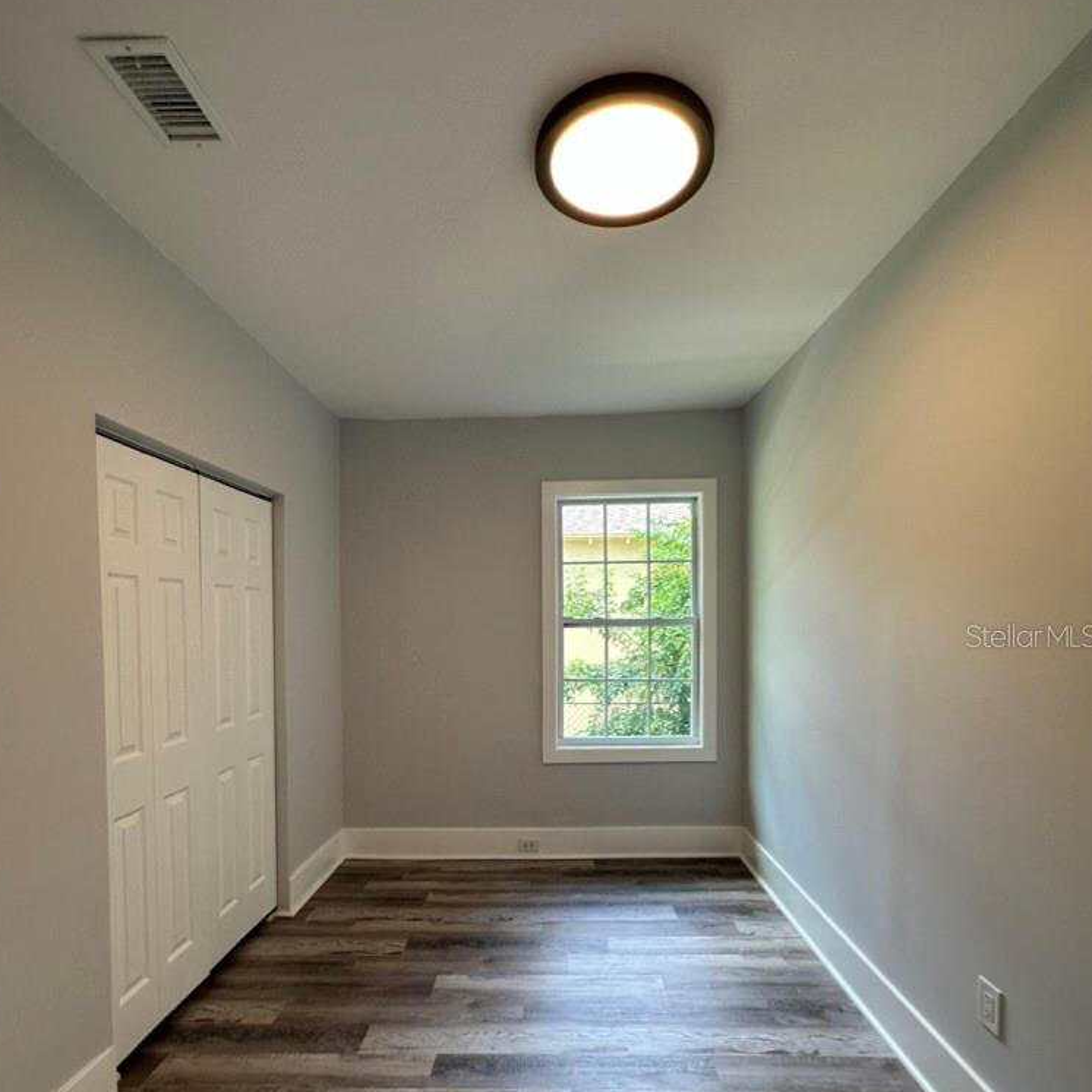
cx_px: 541
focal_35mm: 17
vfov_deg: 83.3
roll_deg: -0.5
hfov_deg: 84.0
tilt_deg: -2.3
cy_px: 635
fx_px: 607
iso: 100
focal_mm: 2.22
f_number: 2.2
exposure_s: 1/120
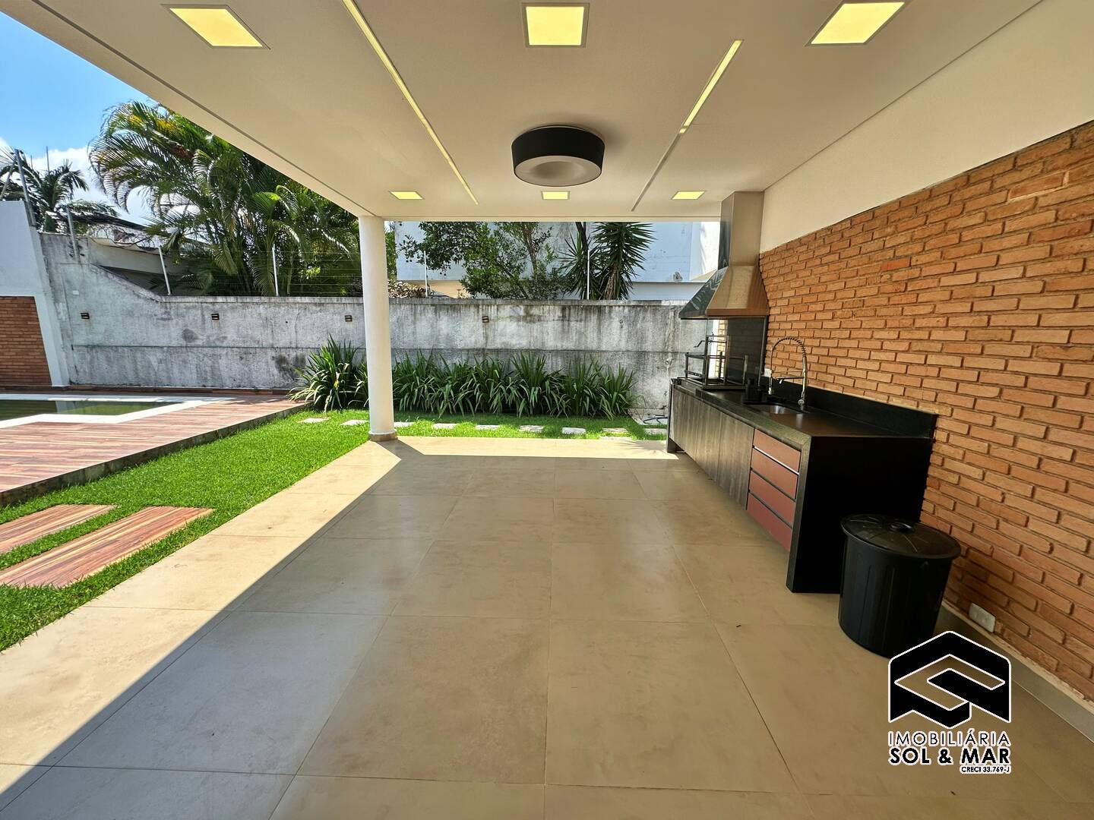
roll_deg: -0.9
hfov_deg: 102.1
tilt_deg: -10.7
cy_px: 410
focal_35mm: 14
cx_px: 547
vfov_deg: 85.7
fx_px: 442
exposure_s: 1/633
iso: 40
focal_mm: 2.22
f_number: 2.2
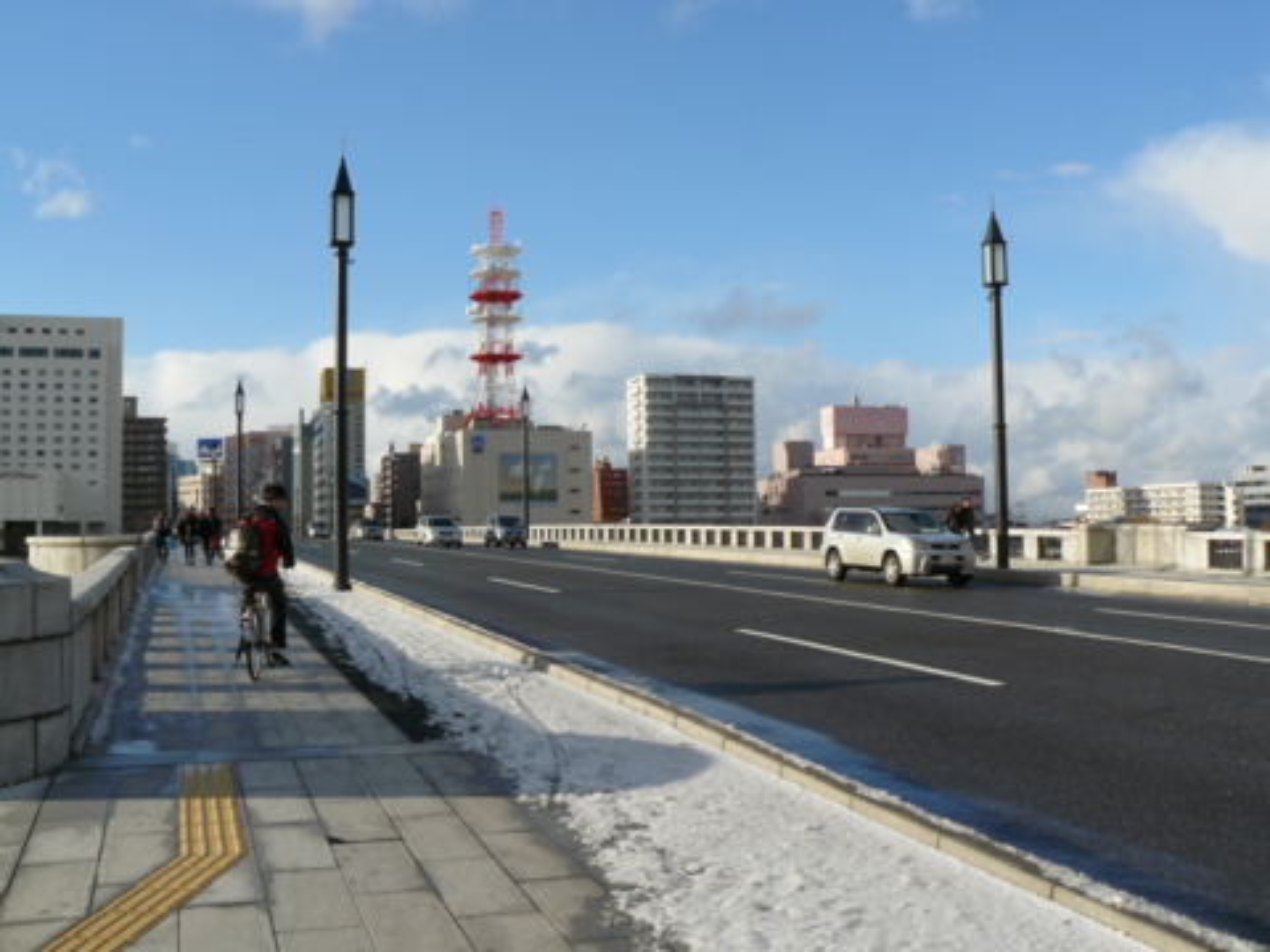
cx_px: 635
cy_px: 476
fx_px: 1321
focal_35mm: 36
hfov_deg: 51.4
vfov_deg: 39.7
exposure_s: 1/500
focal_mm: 6
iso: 100
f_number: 5.6
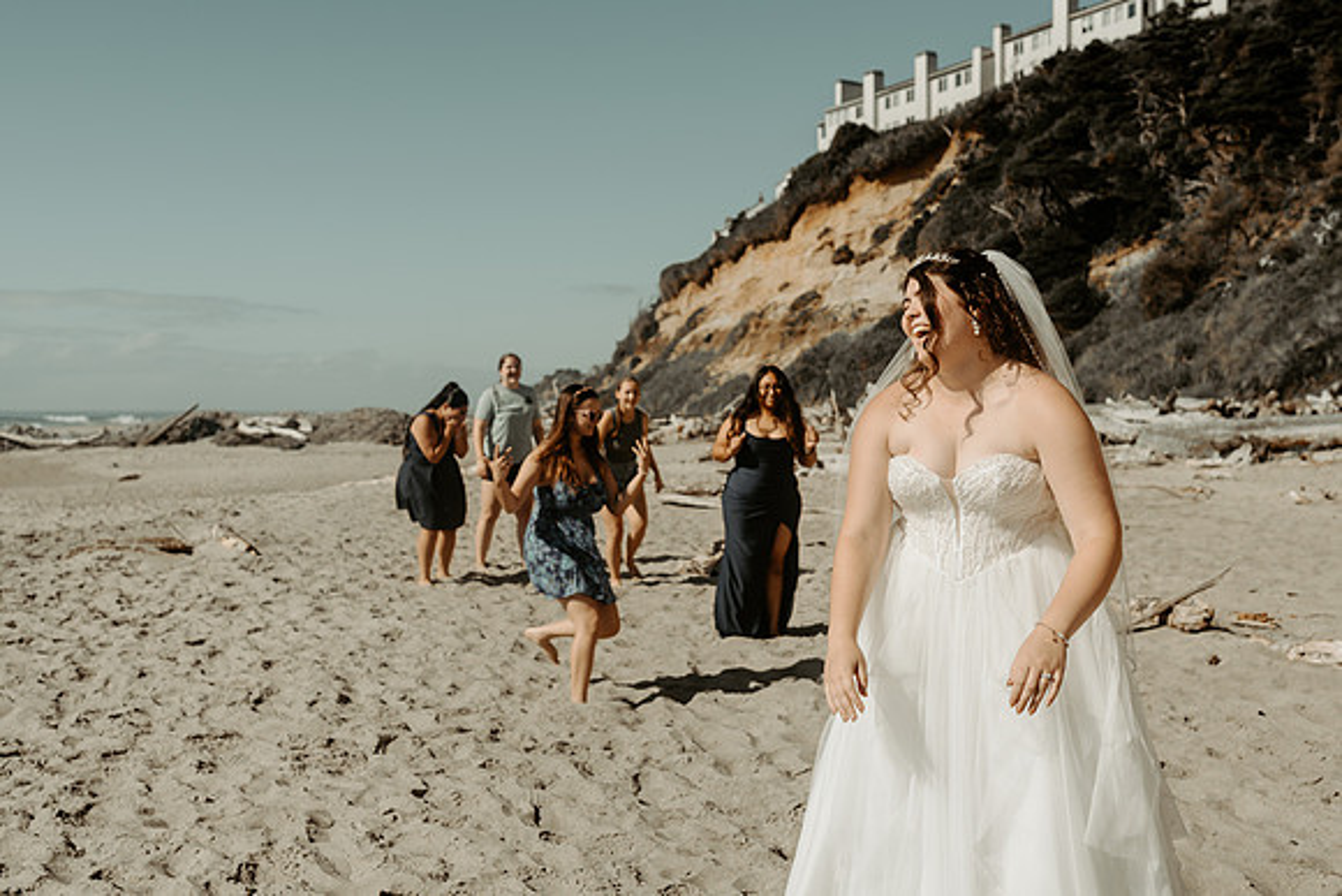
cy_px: 448
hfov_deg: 51.5
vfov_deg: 35.7
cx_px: 671
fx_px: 1392
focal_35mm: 37
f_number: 4
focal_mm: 35
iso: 100
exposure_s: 1/2500
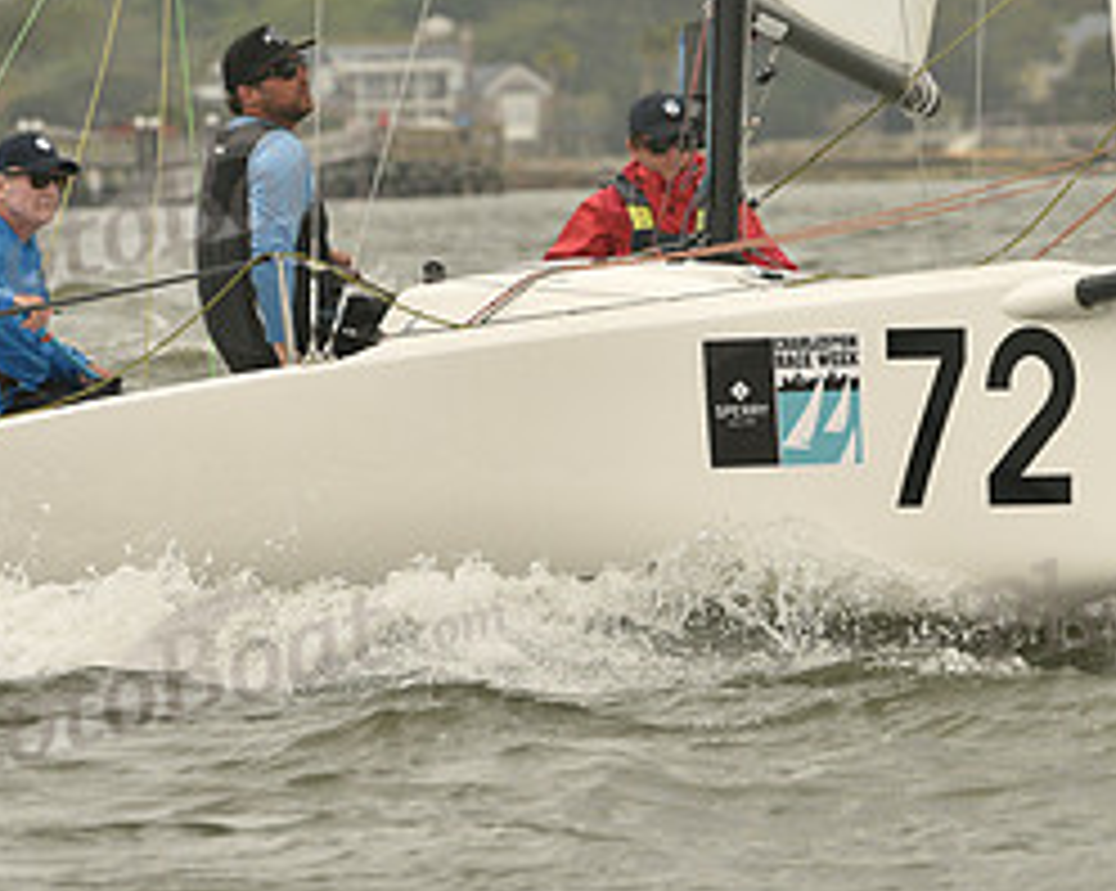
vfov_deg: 2.4
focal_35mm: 637
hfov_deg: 3.0
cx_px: 742
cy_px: 385
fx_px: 21023
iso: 320
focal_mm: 290
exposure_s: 1/1000
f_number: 8
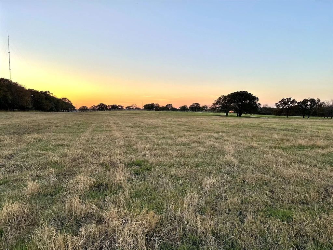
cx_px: 166
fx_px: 231
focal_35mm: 24
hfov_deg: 71.6
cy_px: 125
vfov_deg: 56.8
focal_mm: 6.86
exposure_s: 1/773
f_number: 1.78
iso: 80
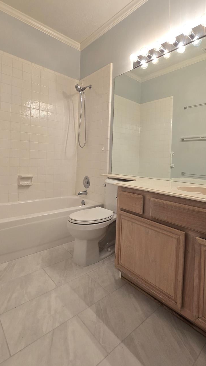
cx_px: 127
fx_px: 165
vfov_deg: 95.5
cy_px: 163
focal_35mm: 17
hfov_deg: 63.2
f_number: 2.2
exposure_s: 1/60
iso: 100
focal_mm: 2.2
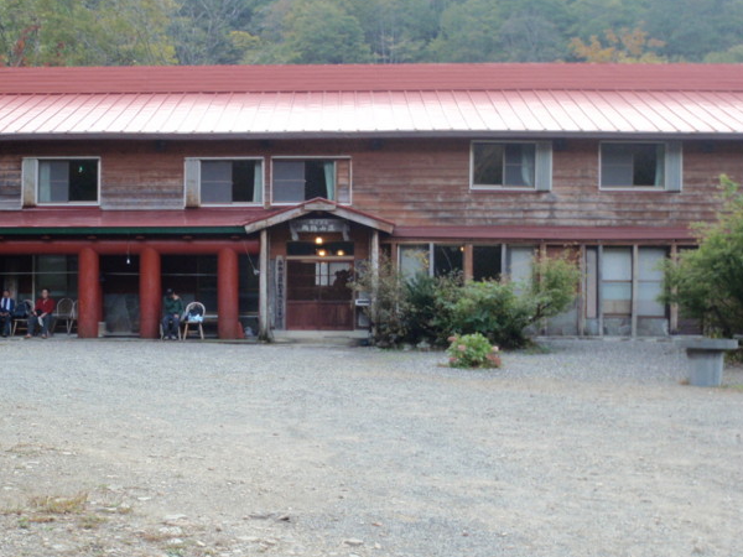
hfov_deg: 34.1
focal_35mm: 56
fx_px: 1202
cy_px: 283
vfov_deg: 26.1
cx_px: 255
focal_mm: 7.57
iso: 64
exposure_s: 1/50
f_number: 4.3
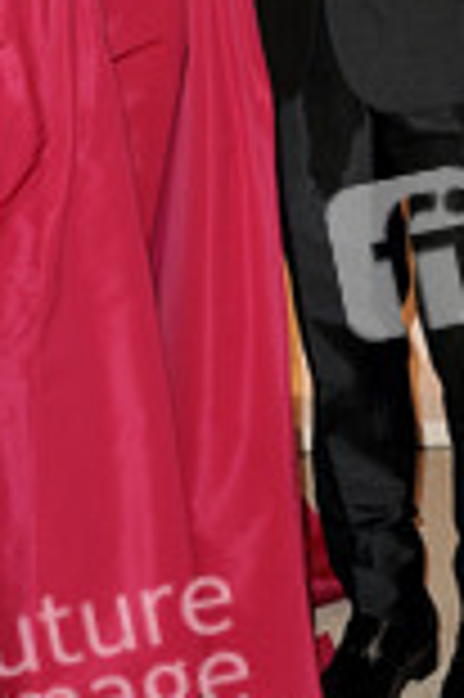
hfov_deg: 9.1
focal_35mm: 150
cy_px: 9
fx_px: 2906
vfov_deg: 13.5
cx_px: 151
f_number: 7.1
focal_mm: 58
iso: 1600
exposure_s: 1/200
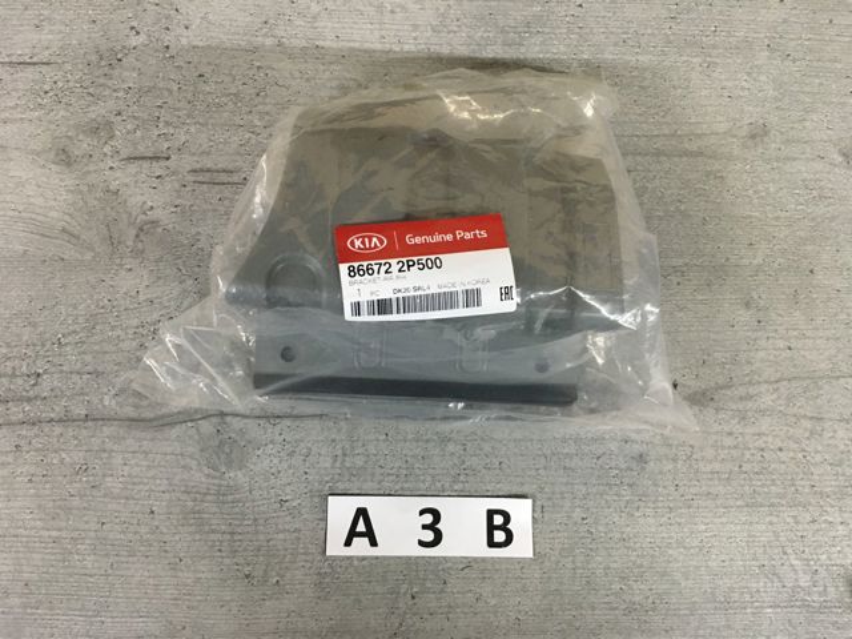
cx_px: 426
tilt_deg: -80.2
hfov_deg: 61.7
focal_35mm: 29
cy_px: 320
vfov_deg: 48.2
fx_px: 714
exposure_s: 1/25
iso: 200
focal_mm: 4.15
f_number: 2.2
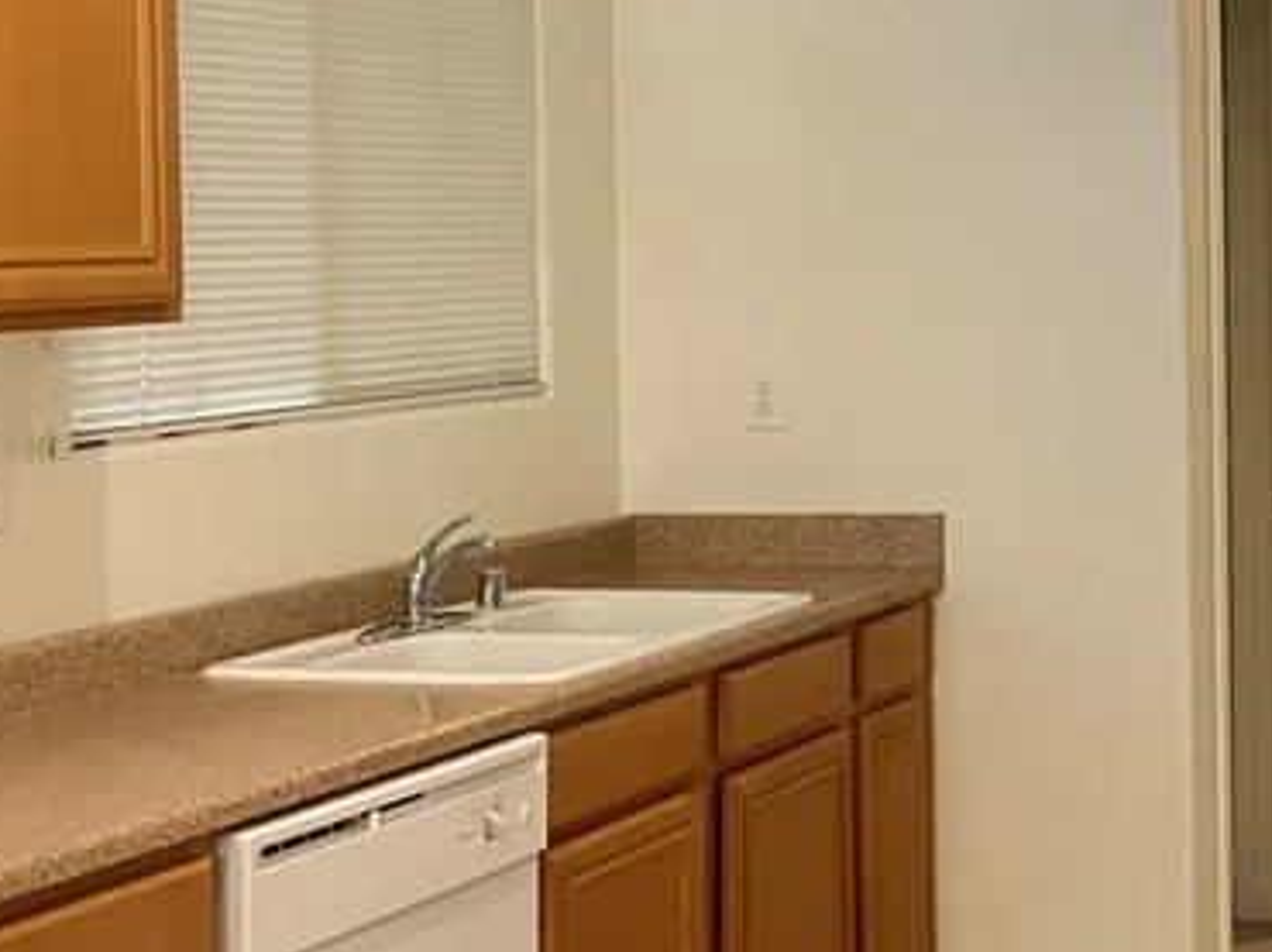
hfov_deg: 25.4
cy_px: 217
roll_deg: +1.9
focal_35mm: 72
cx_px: 1351
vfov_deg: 20.2
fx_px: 2644
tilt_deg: +1.0
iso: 400
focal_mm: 4.2
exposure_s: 1/60
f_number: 1.6
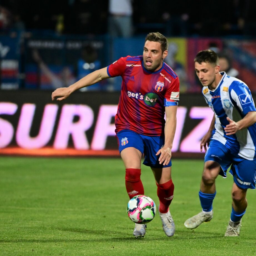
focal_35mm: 647
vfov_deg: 2.7
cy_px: 129
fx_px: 5413
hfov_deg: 2.7
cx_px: 150
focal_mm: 500
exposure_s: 1/800
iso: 4000
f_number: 6
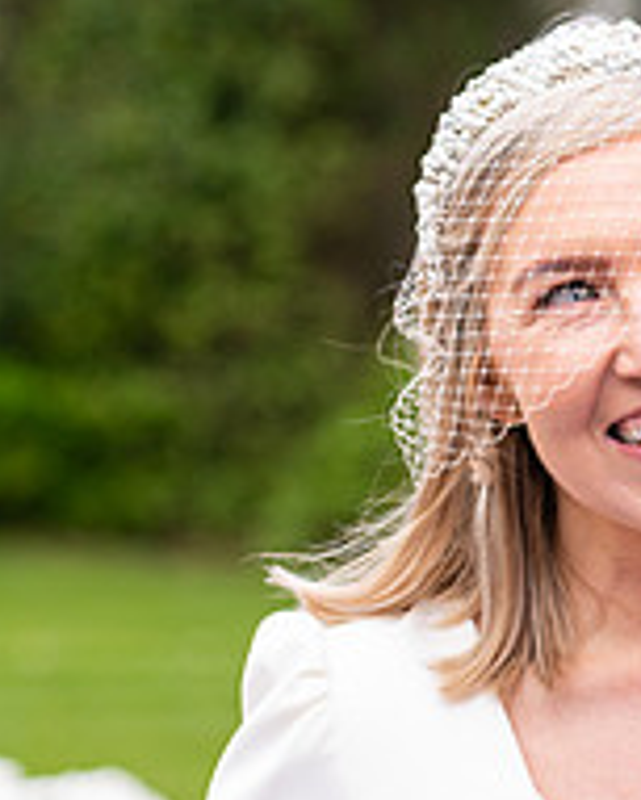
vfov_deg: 6.8
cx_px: 670
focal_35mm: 285
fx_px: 6753
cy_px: 559
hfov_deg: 5.4
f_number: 3.5
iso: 160
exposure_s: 1/160
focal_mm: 100
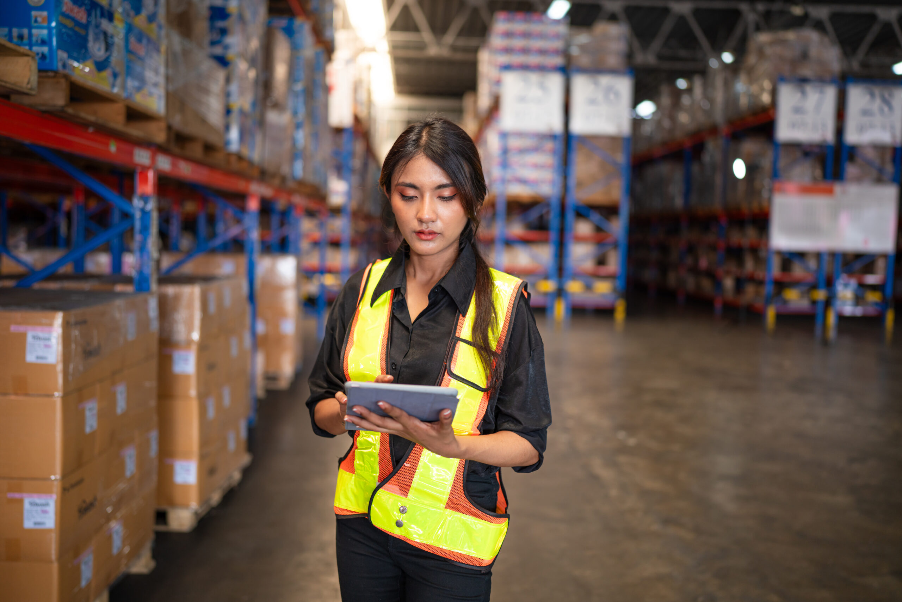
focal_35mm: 35
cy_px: 301
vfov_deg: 37.9
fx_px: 877
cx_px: 451
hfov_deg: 54.4
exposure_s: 1/200
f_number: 1.4
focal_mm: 35
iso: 250
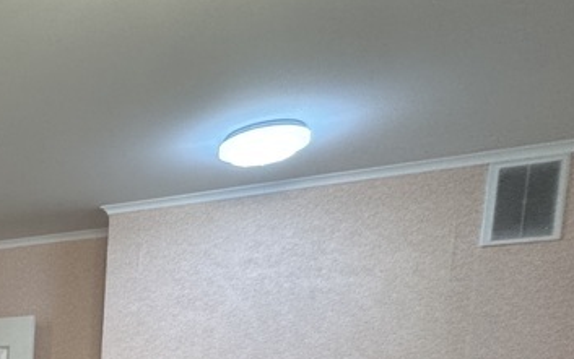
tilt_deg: -2.6
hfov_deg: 32.8
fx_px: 657
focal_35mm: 42
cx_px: -198
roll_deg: +0.4
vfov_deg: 26.0
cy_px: 471
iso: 160
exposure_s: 1/50
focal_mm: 2.22
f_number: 2.2
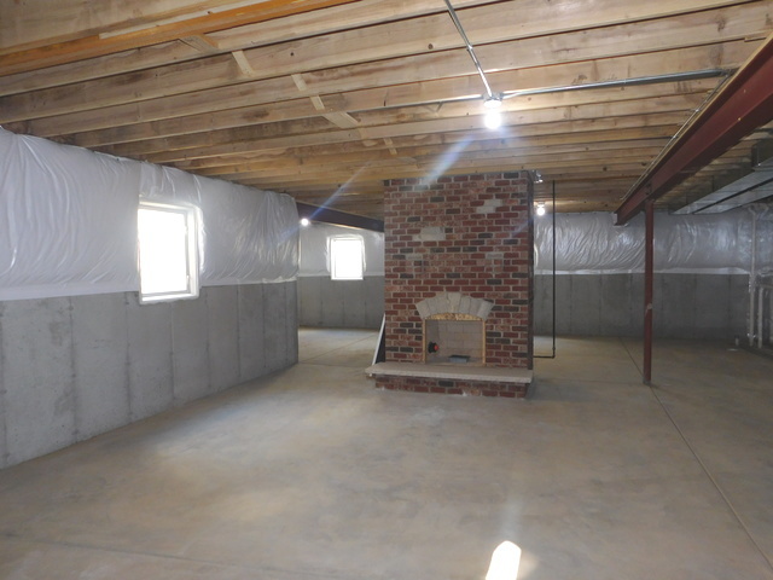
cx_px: 386
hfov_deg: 73.9
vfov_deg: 58.9
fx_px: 514
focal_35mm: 23
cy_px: 290
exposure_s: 1/30
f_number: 3
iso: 200
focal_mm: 4
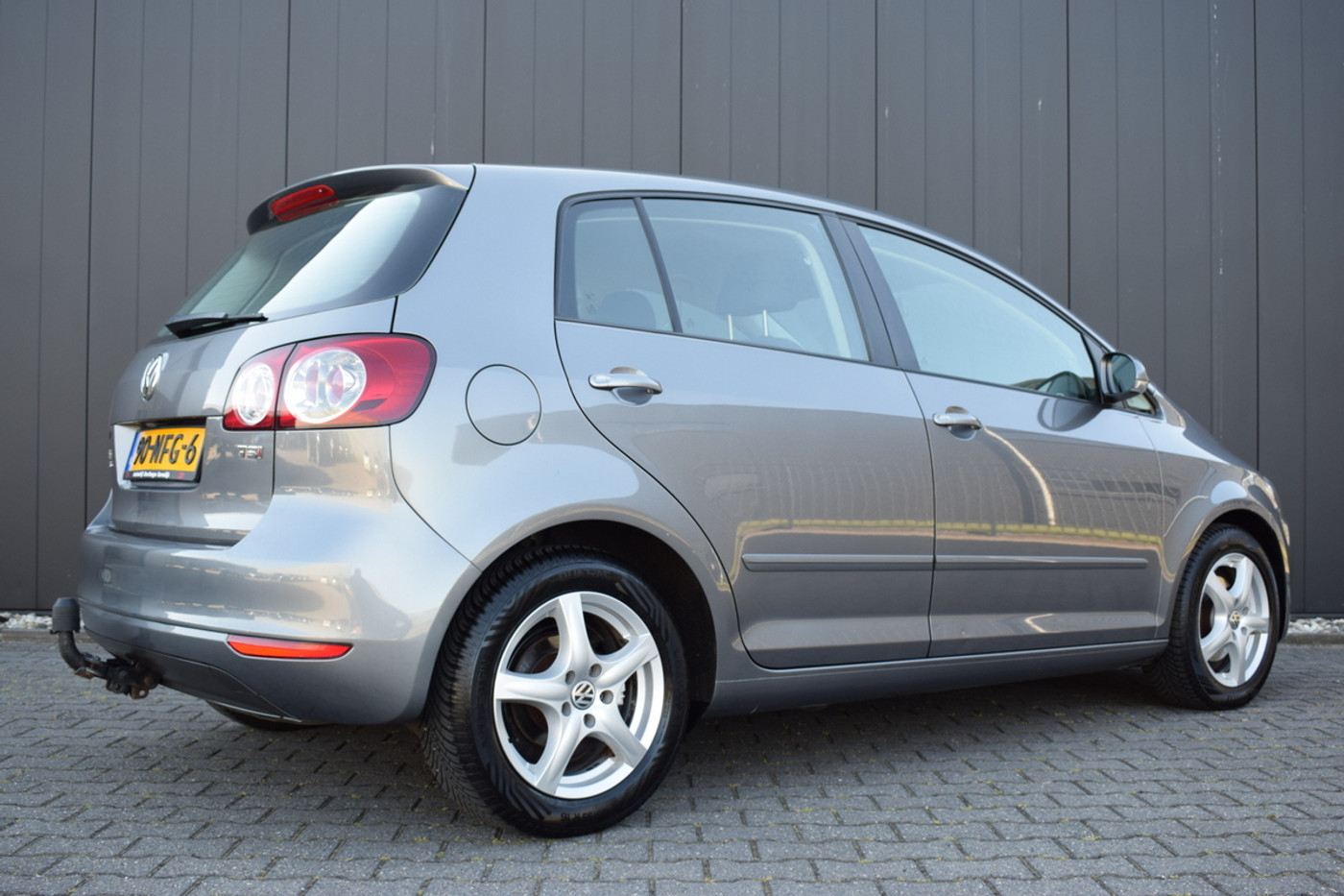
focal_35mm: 38
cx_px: 672
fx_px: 1400
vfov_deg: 35.5
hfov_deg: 51.3
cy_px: 448
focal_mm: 25
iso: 400
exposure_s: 1/125
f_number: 5.6
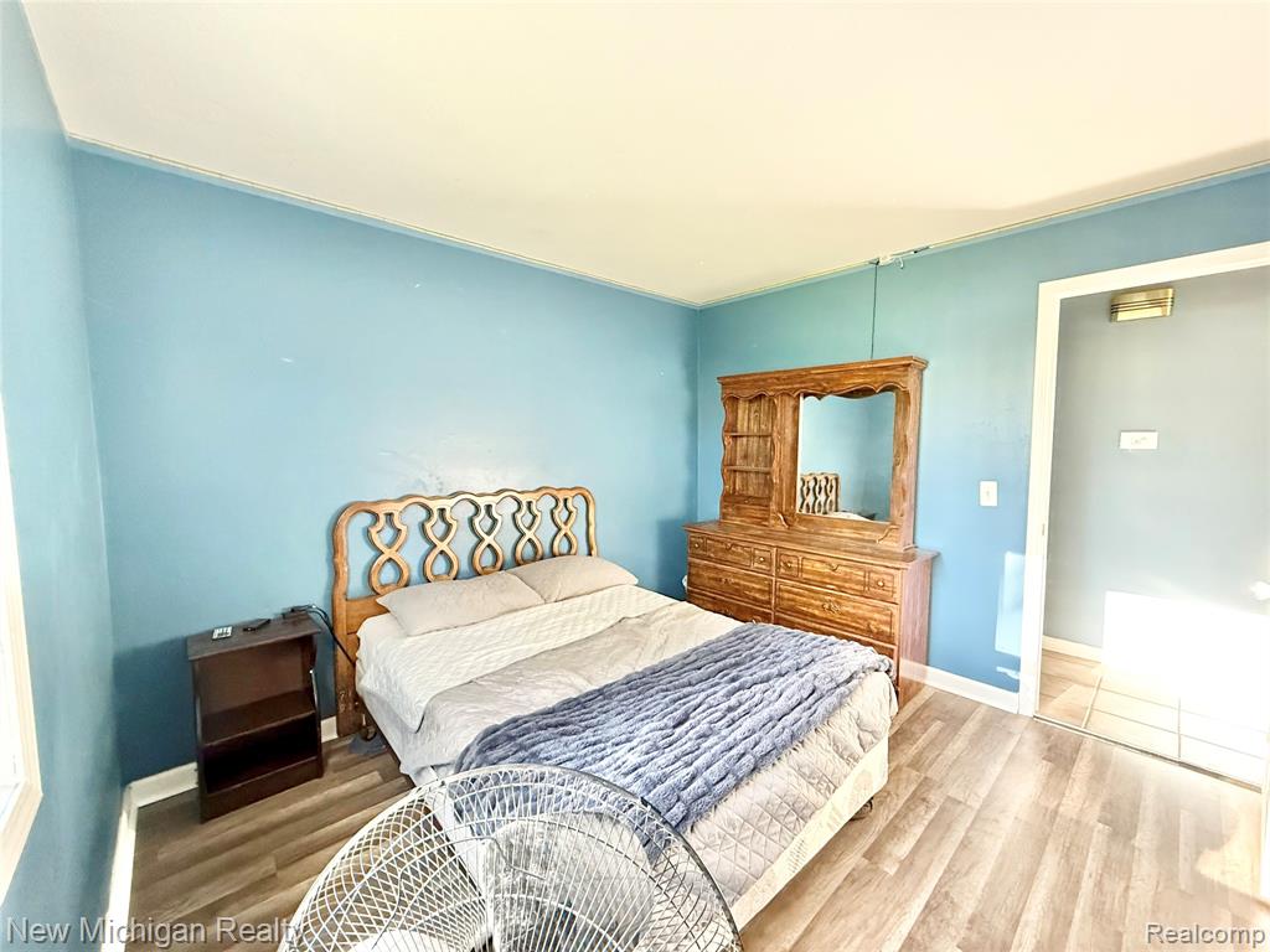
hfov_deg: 102.1
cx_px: 635
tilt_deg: -3.1
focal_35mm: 14
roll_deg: +0.8
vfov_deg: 85.7
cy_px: 476
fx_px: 514
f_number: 2.2
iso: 800
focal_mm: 2.22
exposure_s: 1/60
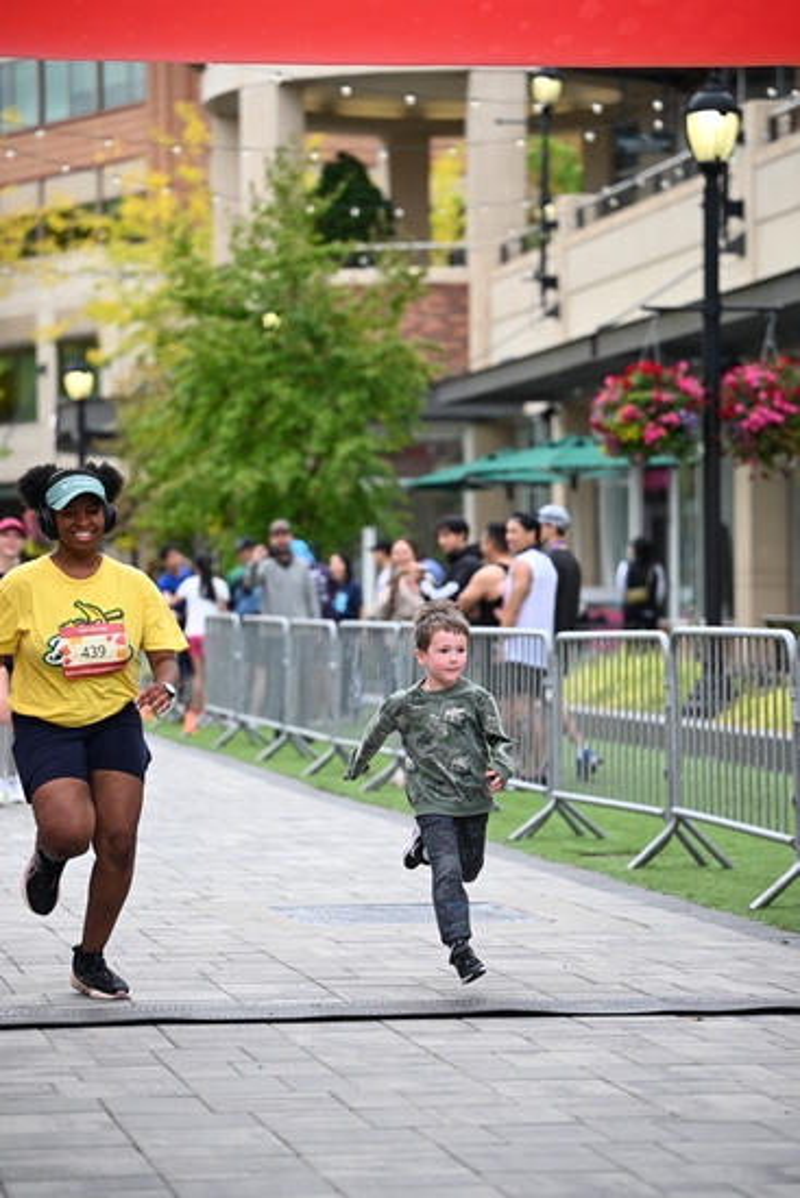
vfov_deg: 19.5
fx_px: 3498
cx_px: 400
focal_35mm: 105
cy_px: 599
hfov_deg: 13.0
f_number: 2.8
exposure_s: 1/2500
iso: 640
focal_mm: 105
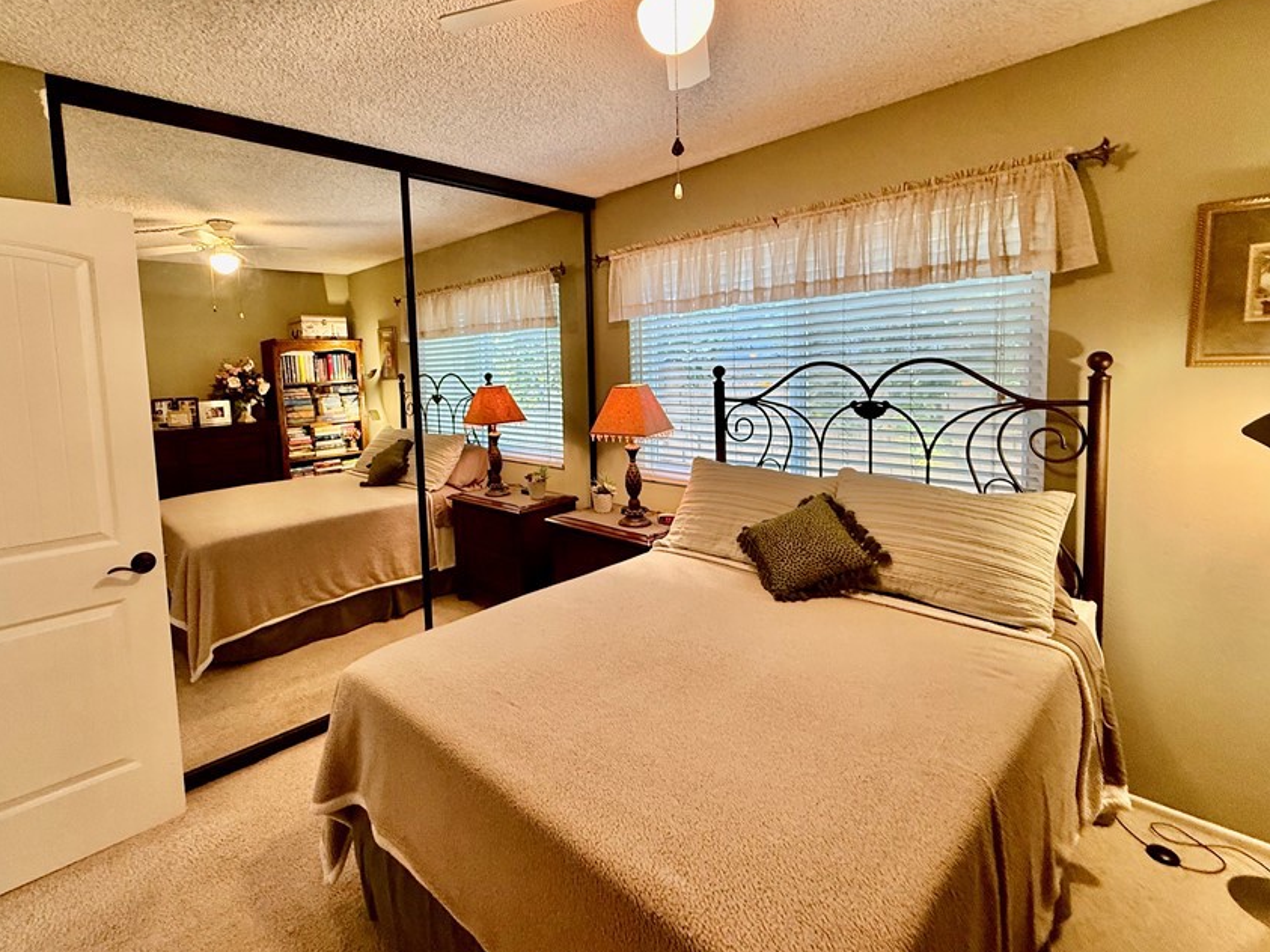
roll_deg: +2.0
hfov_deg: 90.5
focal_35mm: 17
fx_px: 624
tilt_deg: -4.4
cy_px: 420
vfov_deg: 74.4
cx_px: 548
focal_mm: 2.22
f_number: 2.2
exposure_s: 1/60
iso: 320
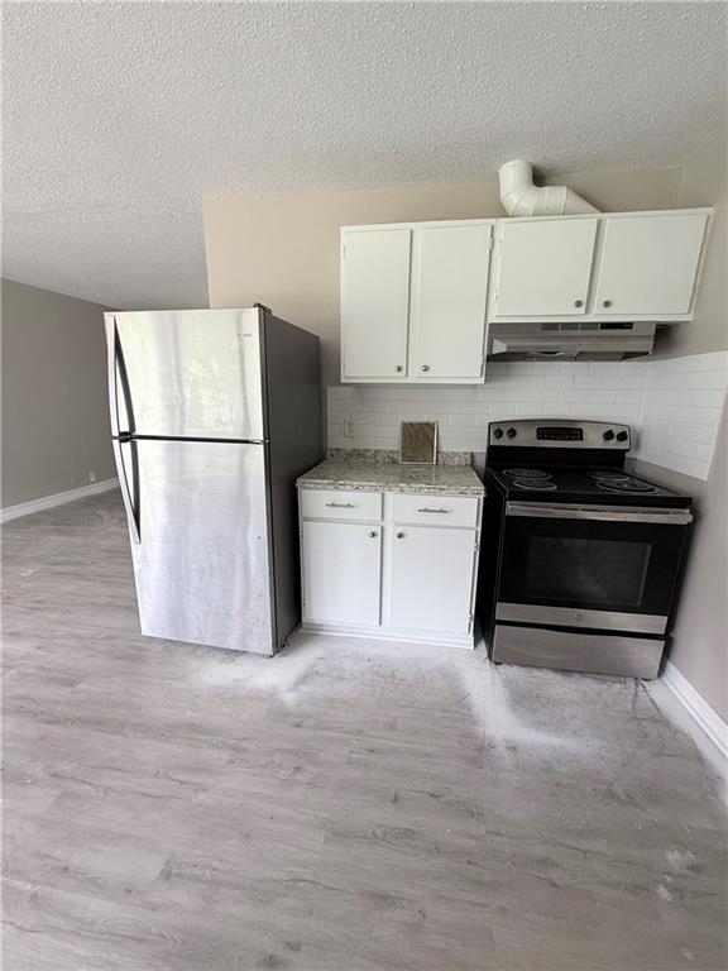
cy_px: 486
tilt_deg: -13.2
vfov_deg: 102.1
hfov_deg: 85.7
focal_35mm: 14
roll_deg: -1.3
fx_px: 393
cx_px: 364
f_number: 2.2
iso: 160
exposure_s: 1/99
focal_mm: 2.22
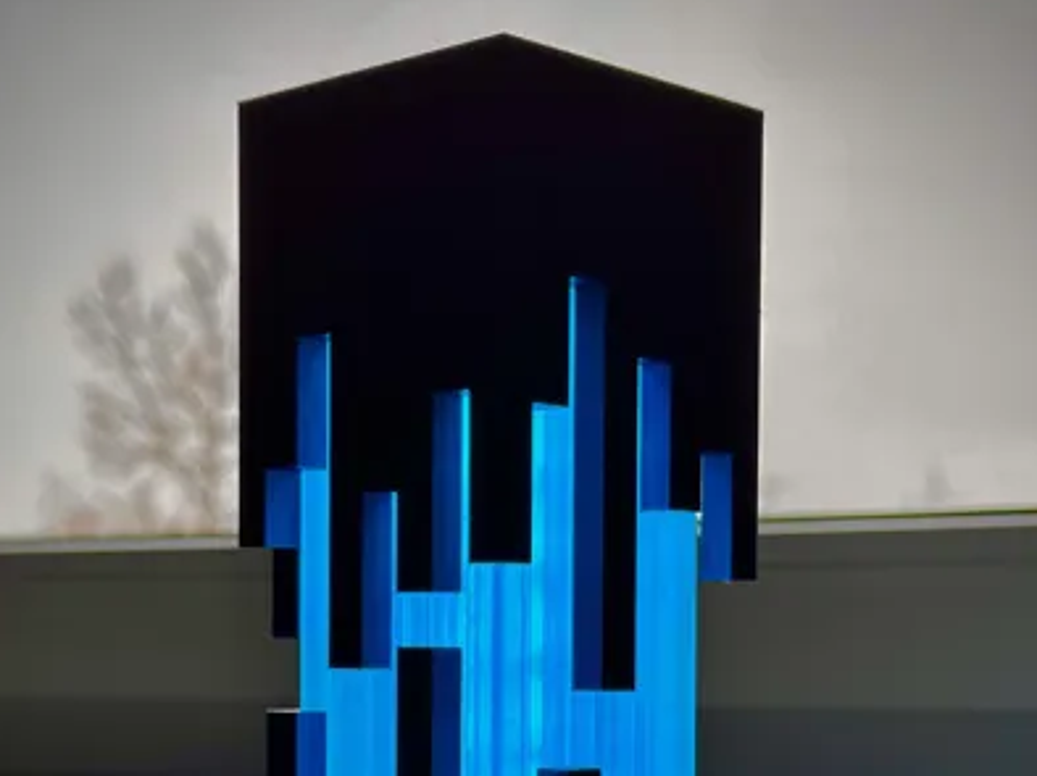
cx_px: 516
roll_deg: +0.2
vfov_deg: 22.1
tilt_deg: -1.7
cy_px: 677
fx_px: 1946
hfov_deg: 29.8
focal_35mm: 65
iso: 64
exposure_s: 1/333
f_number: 1.78
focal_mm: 6.86
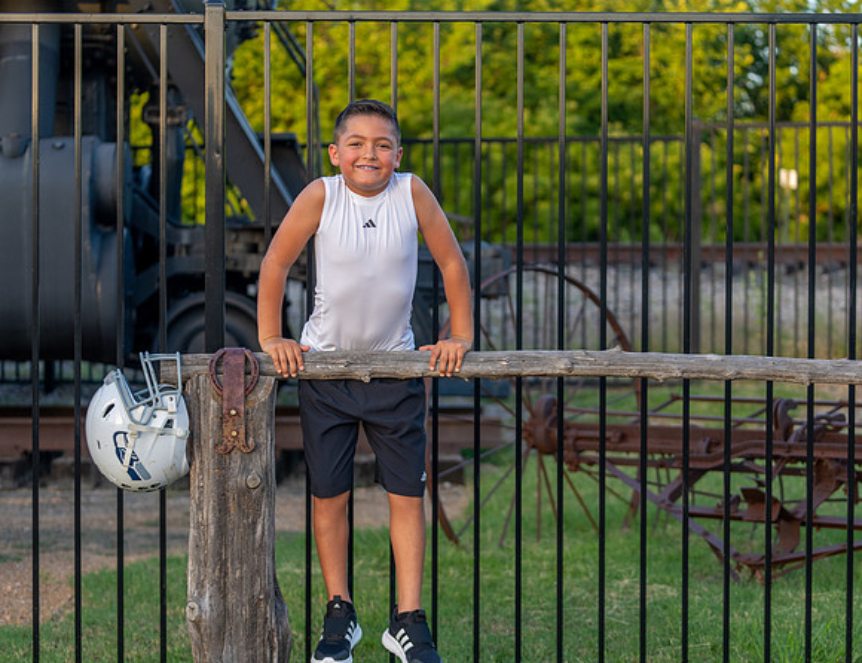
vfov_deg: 18.8
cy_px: 333
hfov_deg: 24.3
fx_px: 2003
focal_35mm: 80
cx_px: 495
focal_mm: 70
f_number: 2.8
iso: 250
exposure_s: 1/320
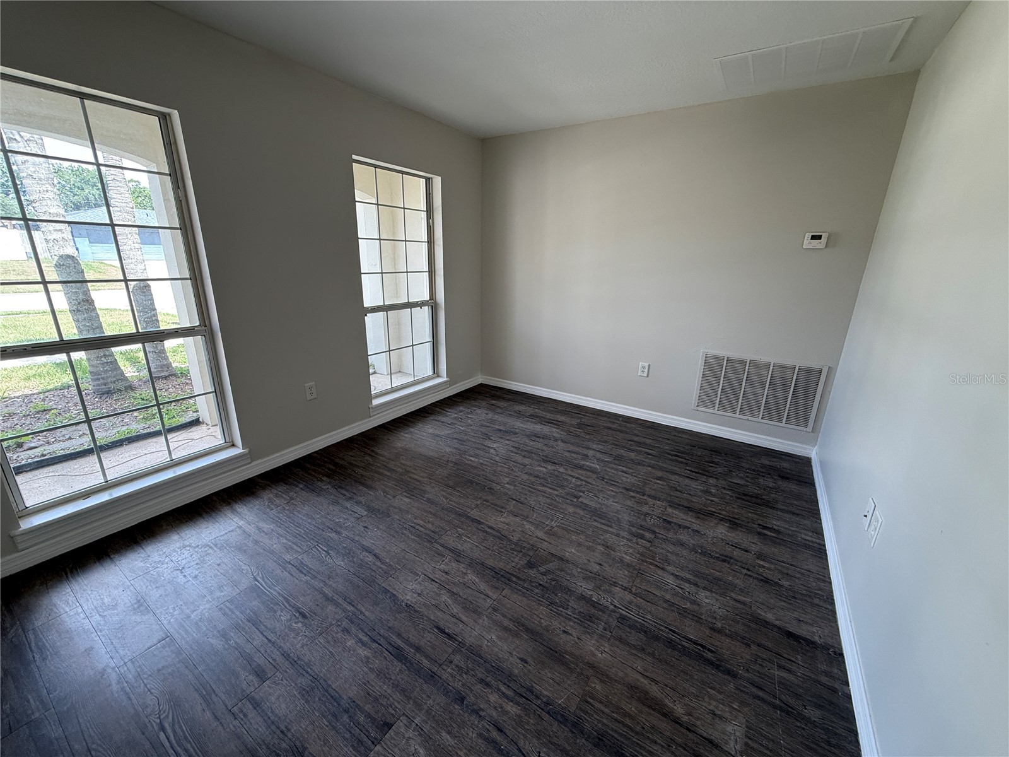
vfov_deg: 85.7
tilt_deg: -16.6
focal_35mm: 14
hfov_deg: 102.1
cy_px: 378
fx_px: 408
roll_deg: -0.7
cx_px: 504
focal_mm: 2.22
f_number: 2.2
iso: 100
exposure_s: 1/99
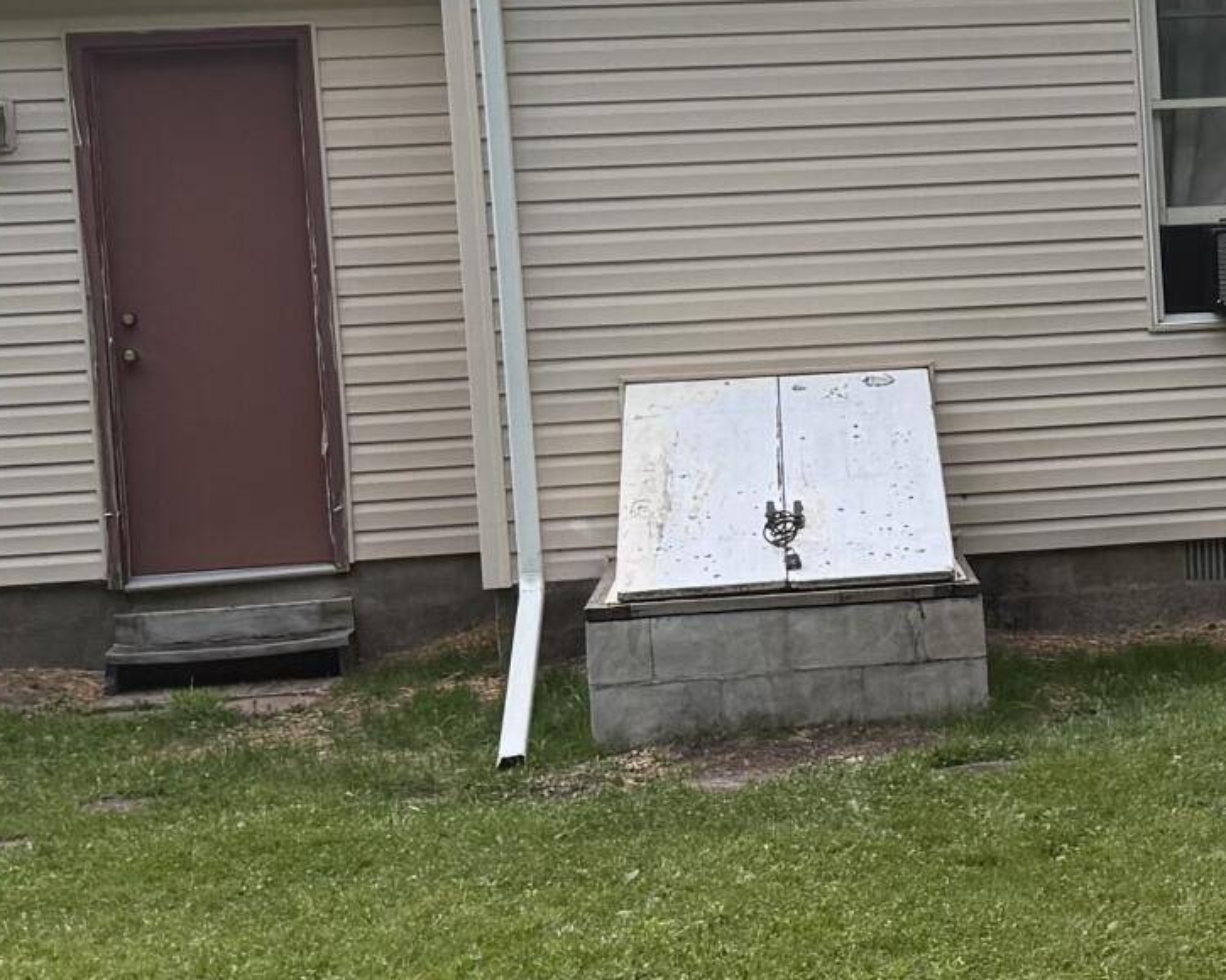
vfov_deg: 15.8
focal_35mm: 97
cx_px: 1461
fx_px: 3520
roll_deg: +3.4
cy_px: 341
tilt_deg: -3.6
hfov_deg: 18.7
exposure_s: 1/228
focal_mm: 6.76
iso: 200
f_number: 1.78
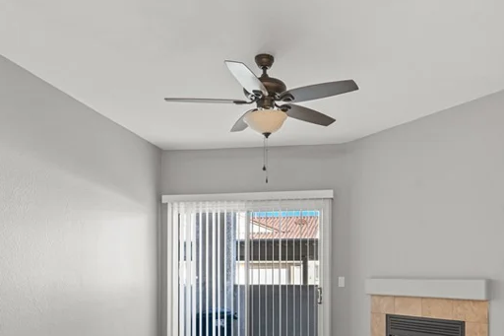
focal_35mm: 32
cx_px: 297
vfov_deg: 39.4
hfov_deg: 58.4
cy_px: 271
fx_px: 448
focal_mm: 16
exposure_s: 1
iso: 500
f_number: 8
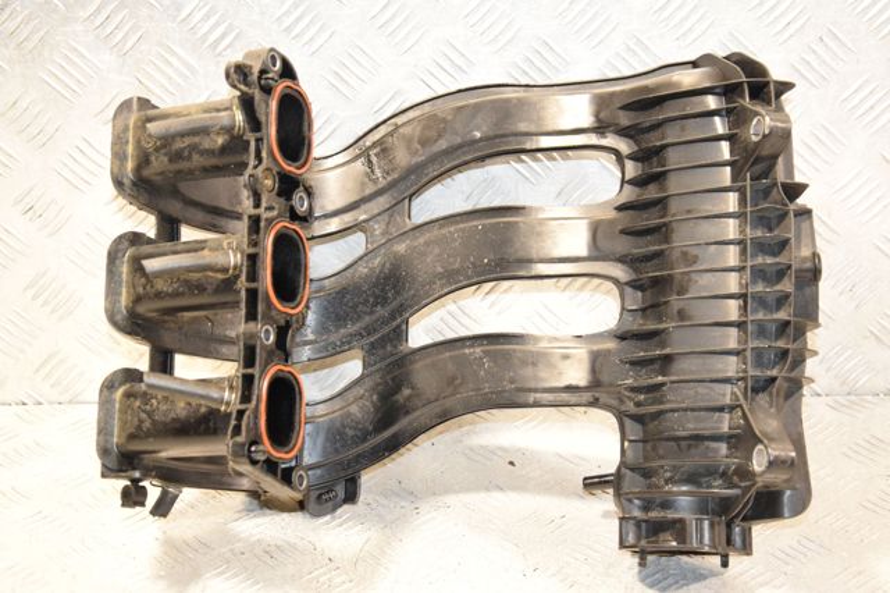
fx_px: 1853
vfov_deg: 18.2
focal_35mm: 75
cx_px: 445
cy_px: 296
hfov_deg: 27.0
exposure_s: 1/100
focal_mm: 50
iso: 1600
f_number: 5.6
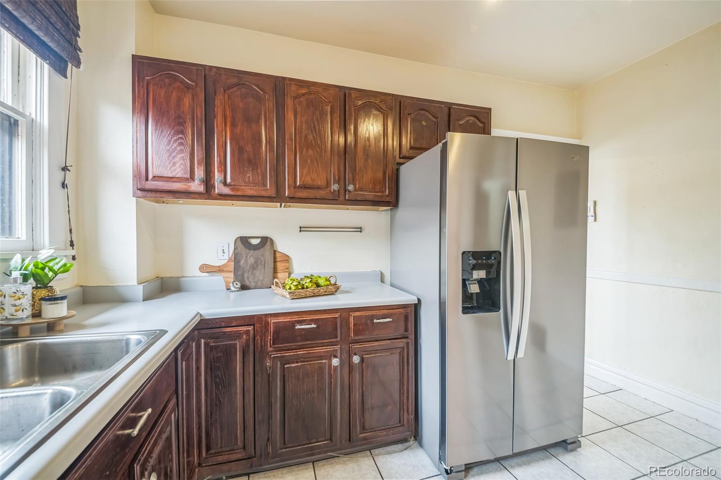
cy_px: 240
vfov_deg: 81.2
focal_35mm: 14
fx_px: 280
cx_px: 360
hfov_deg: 104.3
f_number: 7.1
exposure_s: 1/8
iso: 400
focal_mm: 14
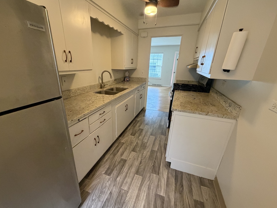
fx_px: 120
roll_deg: -0.8
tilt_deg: -19.8
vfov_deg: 81.7
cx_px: 130
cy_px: 108
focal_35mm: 15
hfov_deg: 98.0
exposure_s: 1/60
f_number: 2.2
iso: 500
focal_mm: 2.22
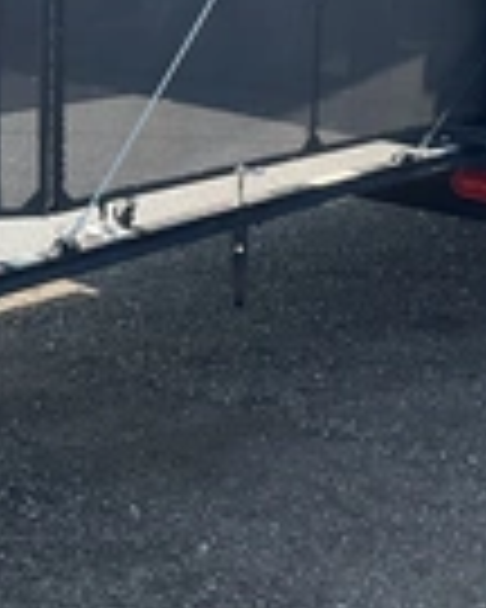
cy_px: 108
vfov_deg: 22.4
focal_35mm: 84
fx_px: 1510
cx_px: -130
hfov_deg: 17.3
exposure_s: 1/700
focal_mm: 3
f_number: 1.8
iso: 25
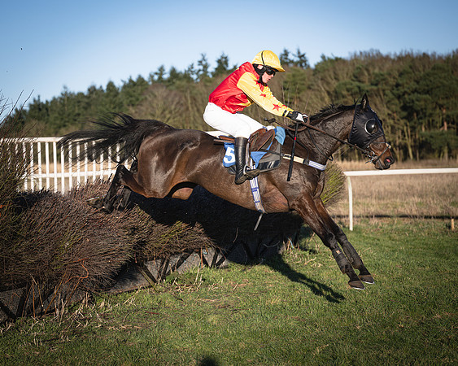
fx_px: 1318
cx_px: 178
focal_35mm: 97
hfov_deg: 19.7
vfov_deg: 15.8
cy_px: 182
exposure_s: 1/2000
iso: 100
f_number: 2.8
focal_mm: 84
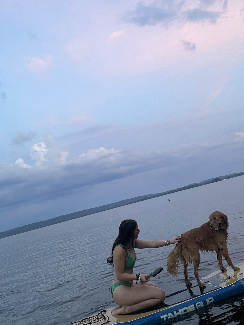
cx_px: 129
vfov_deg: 56.8
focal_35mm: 32
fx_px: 301
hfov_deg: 44.1
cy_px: 152
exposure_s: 1/60
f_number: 1.6
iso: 160
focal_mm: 4.2
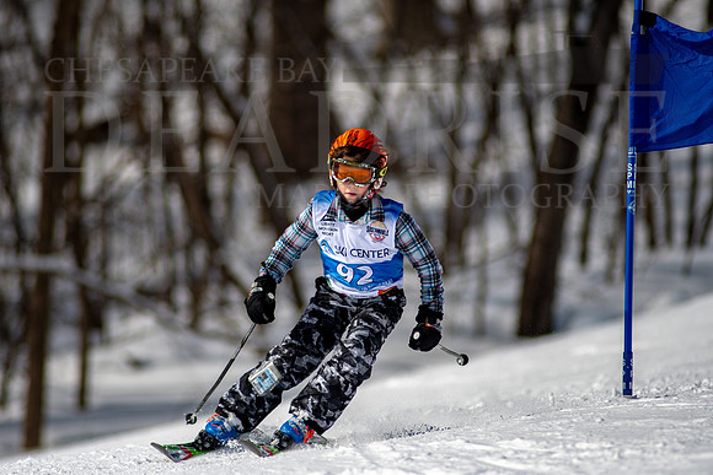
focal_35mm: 450
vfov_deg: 3.1
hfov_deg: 4.6
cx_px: 356
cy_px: 238
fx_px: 8914
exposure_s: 1/6400
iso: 100
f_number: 2.8
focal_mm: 300
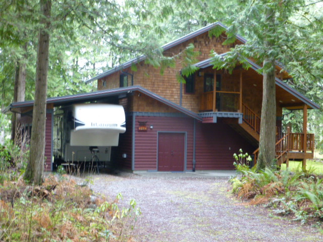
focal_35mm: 58
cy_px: 121
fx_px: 541
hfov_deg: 33.2
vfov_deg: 25.2
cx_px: 162
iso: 400
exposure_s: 1/20
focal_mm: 10.3
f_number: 4.7
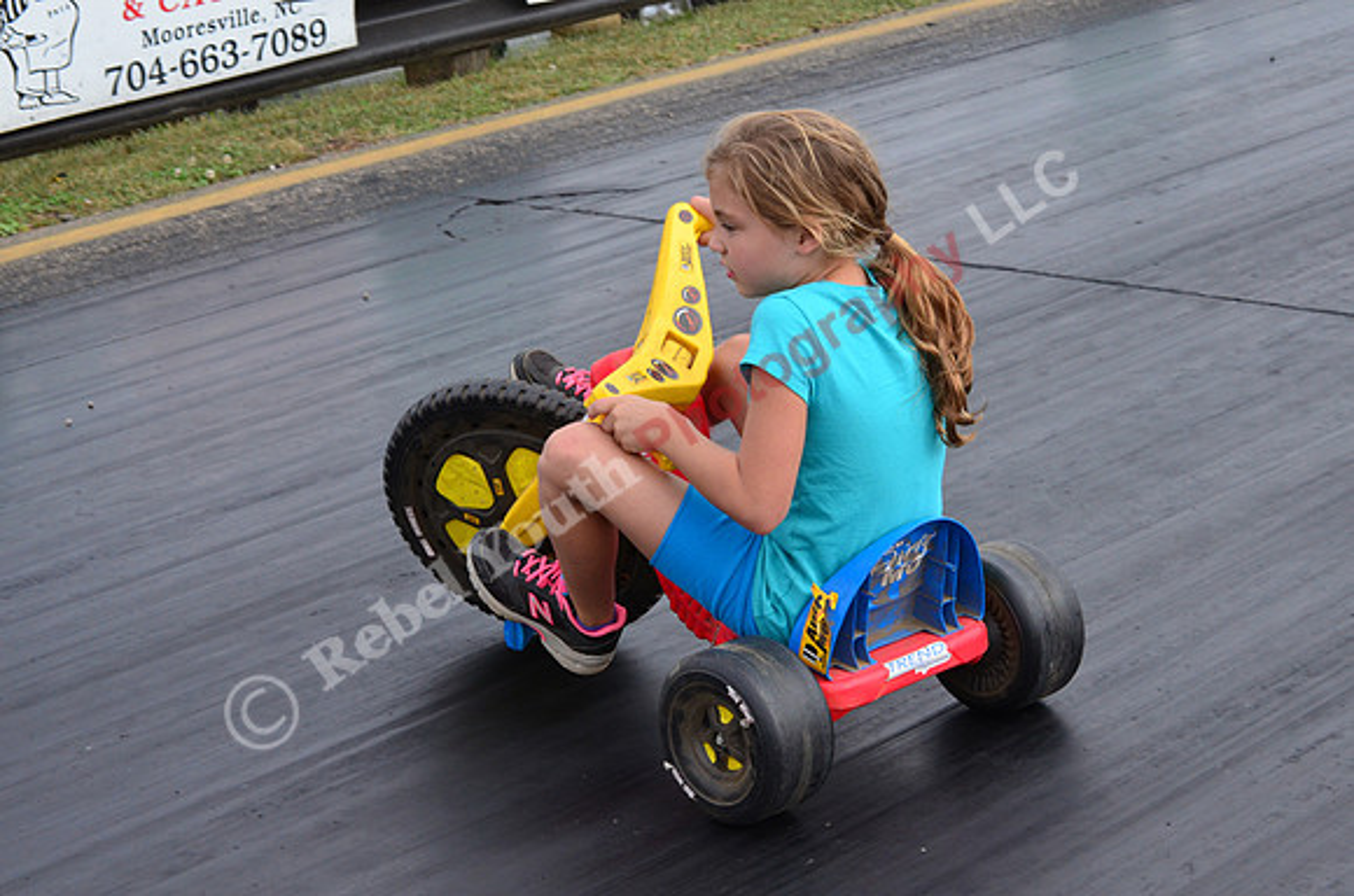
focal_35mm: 82
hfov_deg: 24.7
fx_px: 3096
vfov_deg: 16.5
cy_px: 448
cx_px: 677
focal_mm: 55
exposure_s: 1/400
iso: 1000
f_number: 10
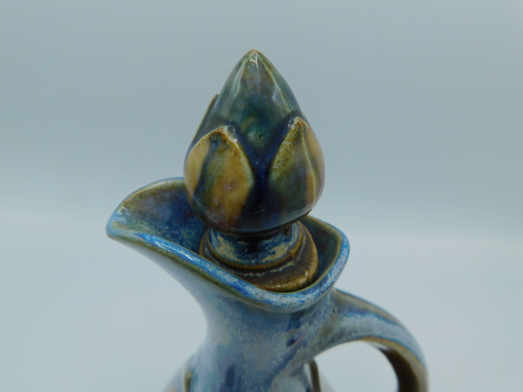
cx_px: 262
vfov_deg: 58.9
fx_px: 347
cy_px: 196
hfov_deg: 73.9
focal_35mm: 23
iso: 125
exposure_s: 1/640
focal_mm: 4
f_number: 3
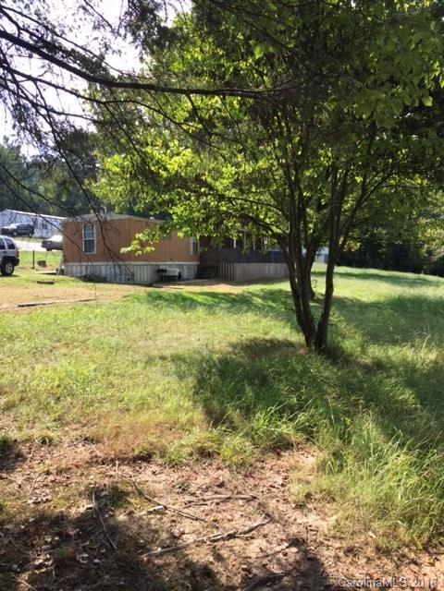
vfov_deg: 61.7
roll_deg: +0.0
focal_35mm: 29
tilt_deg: -2.3
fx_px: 496
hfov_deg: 48.2
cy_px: 296
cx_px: 222
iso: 32
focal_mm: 4.15
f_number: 2.2
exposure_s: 1/557
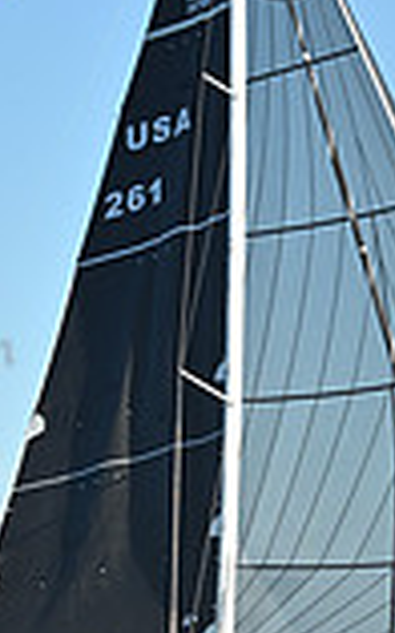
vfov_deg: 6.9
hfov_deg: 4.3
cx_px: 224
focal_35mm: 302
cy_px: 564
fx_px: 5206
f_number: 7.1
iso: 320
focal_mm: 80
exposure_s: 1/1250
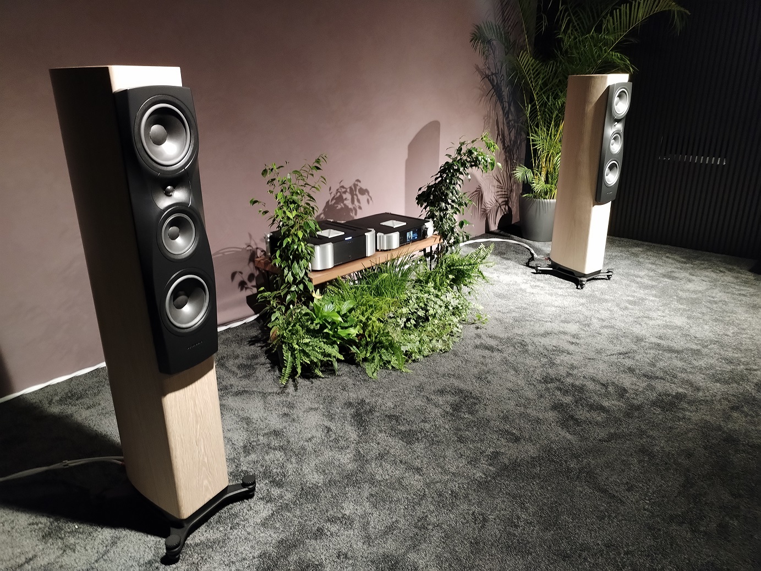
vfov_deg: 48.2
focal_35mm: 29
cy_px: 286
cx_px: 380
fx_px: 637
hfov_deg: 61.7
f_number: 1.8
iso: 764
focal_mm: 4.75
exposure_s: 1/25
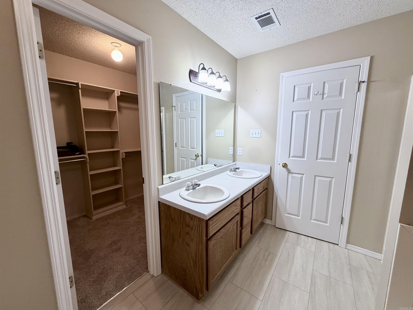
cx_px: 206
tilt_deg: -8.2
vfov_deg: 85.7
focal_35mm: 14
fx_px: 167
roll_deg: +0.6
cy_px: 155
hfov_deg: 102.1
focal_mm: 2.22
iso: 200
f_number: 2.2
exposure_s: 1/120
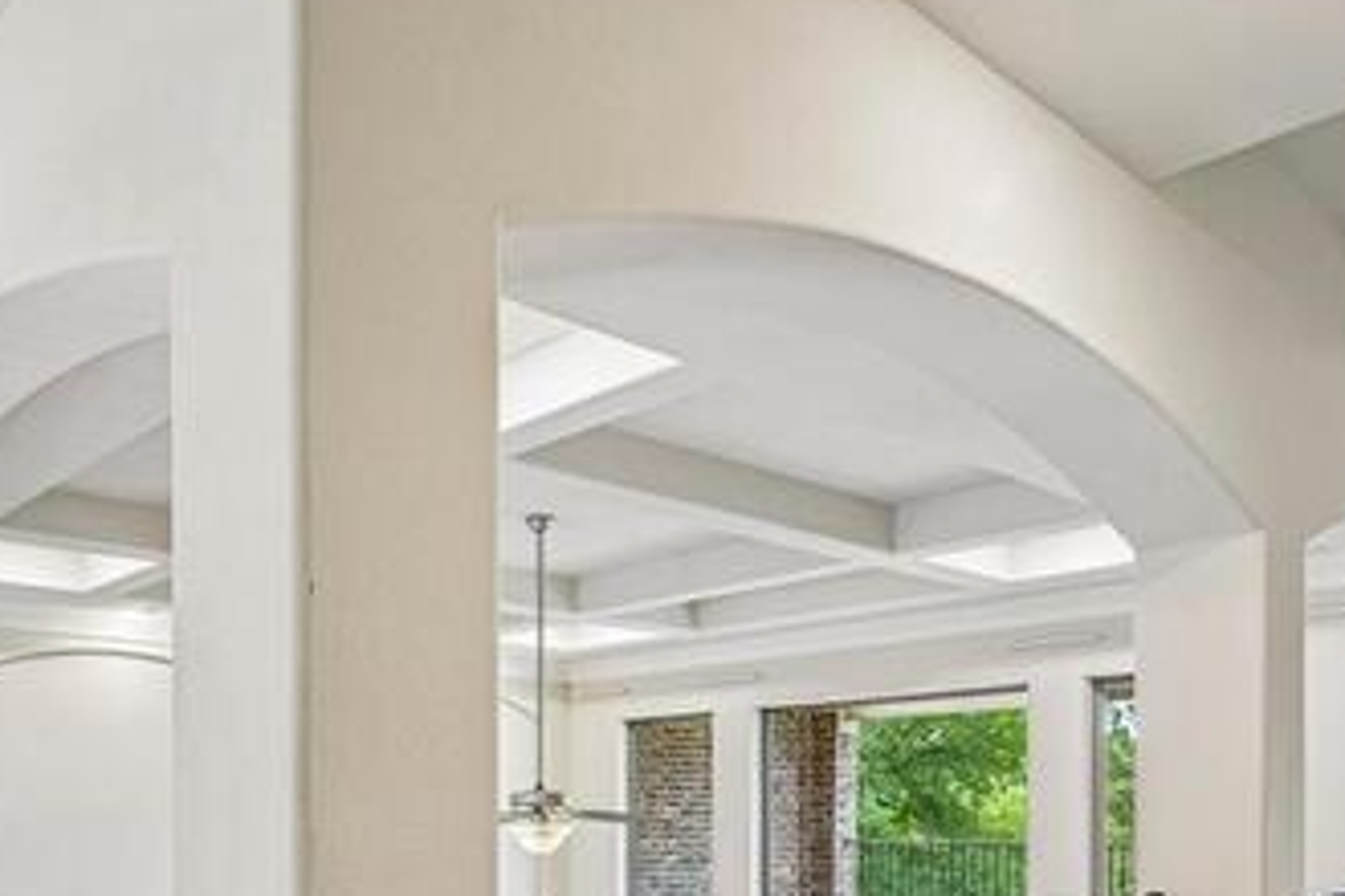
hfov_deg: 57.7
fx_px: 1158
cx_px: 363
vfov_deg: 39.2
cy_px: 810
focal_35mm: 31
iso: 400
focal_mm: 16
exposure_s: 1/20
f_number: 8
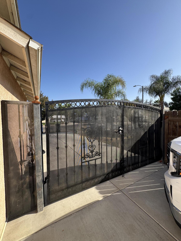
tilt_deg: -1.7
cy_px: 120
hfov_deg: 85.7
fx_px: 98
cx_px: 90
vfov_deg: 102.1
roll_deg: +1.4
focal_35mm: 14
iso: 50
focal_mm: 2.22
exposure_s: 1/968
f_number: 2.2
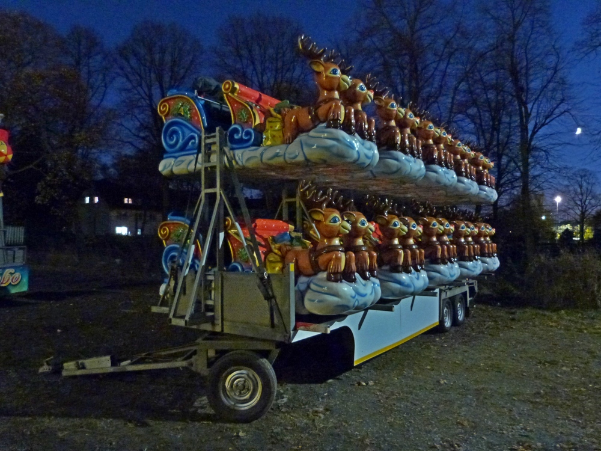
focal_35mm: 25
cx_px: 300
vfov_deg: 54.9
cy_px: 226
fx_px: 434
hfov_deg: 69.4
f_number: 2.8
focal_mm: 4.5
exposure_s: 1/4
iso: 800
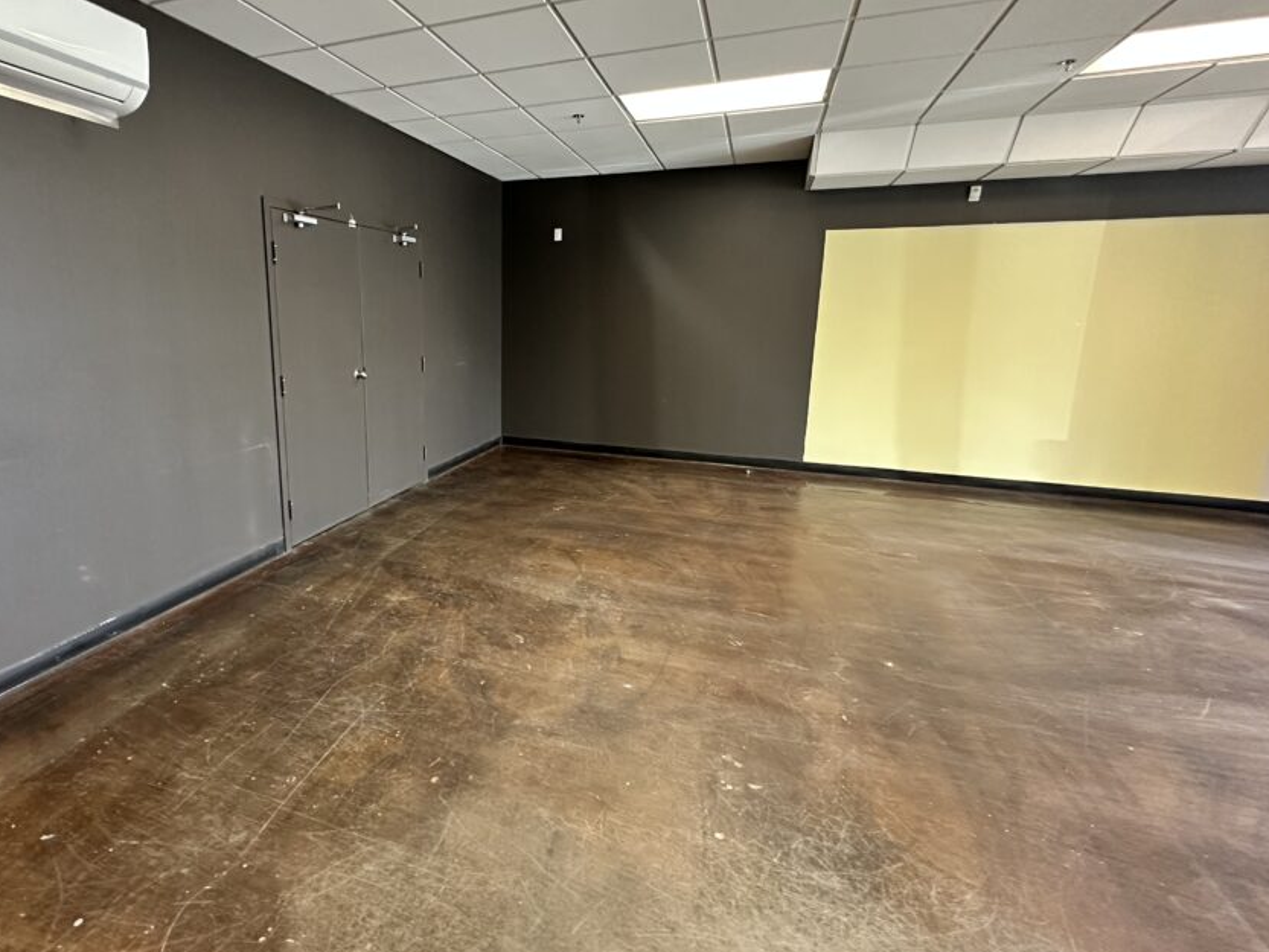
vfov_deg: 74.6
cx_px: 516
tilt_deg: -10.3
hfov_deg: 90.0
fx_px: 623
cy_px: 432
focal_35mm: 17
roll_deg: -0.5
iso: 500
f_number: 2.2
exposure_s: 1/60
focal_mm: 2.22
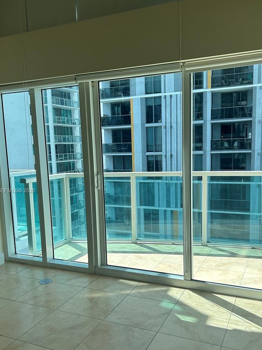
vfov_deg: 55.3
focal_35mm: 33
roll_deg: +1.4
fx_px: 333
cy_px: 191
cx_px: 133
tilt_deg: -9.2
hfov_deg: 43.0
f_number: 1.5
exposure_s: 1/1326
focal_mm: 5.7
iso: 50
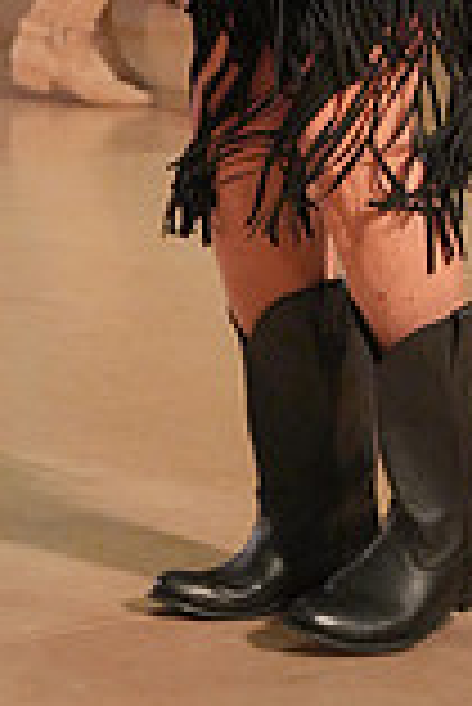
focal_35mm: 280
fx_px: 5494
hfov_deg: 4.9
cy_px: -243
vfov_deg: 7.3
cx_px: 110
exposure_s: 1/400
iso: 5000
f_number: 4
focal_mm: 76
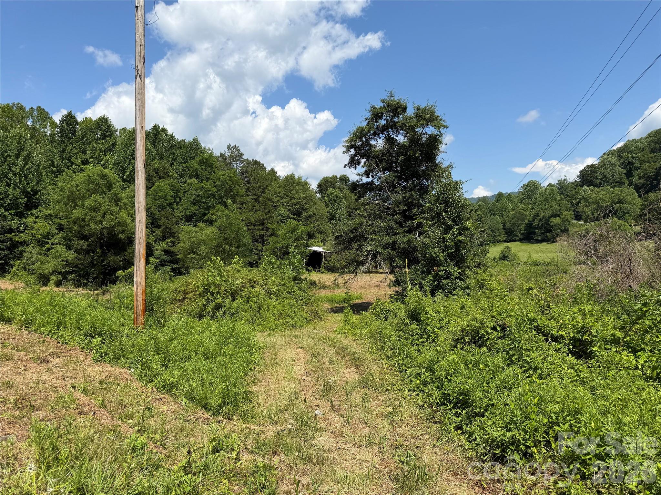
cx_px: 330
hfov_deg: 71.6
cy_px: 248
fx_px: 458
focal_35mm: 24
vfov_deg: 56.8
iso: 80
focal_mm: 6.76
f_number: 1.78
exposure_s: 1/3953
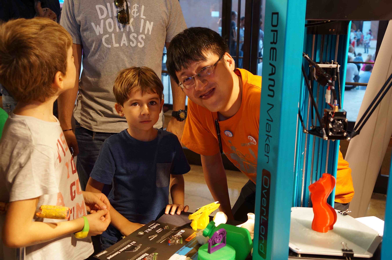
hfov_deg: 46.5
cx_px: 196
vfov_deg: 31.8
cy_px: 130
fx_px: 457
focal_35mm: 42
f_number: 4
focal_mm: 28
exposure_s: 1/60
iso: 400
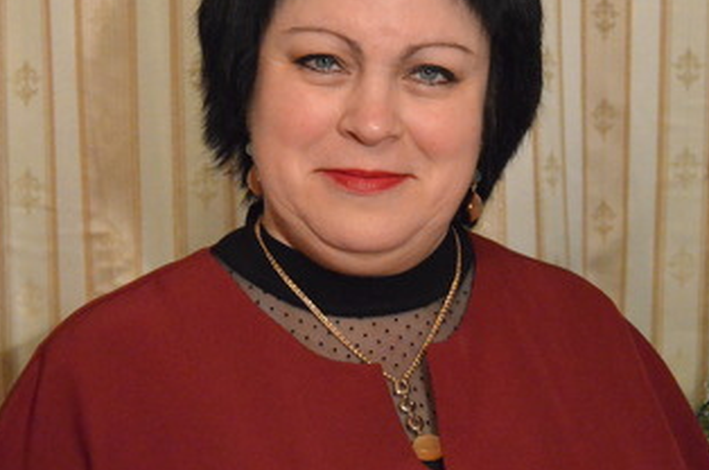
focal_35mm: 86
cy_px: 141
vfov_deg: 15.8
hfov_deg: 23.7
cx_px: 373
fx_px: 1690
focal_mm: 30
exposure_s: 1/200
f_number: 4.5
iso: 6400
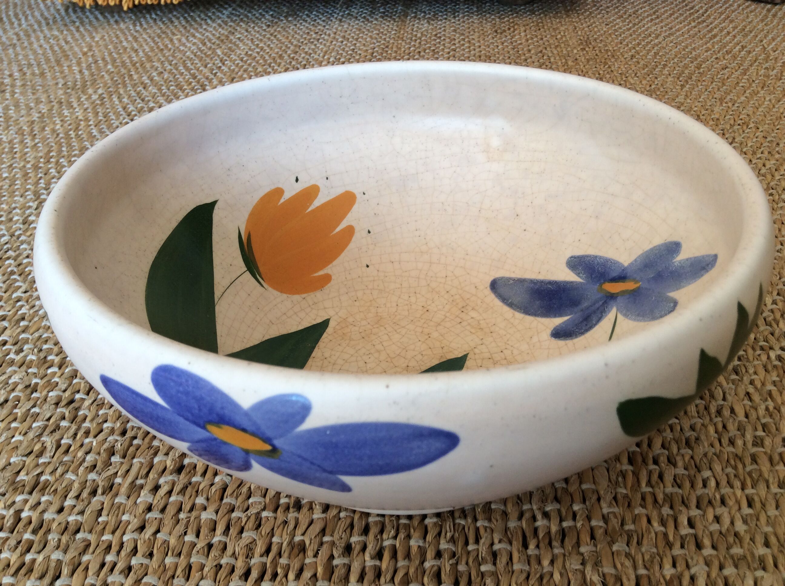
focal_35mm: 32
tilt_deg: -35.1
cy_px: 293
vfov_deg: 44.1
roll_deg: +4.4
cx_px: 392
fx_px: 725
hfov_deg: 56.9
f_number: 2.4
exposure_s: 1/50
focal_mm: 3.3
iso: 32
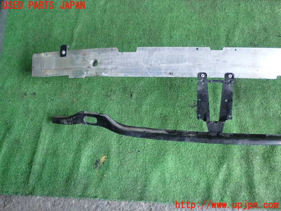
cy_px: 106
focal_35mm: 38
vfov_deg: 37.7
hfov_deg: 49.0
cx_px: 140
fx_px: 308
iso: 200
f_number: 2.7
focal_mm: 6.83
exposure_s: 1/40
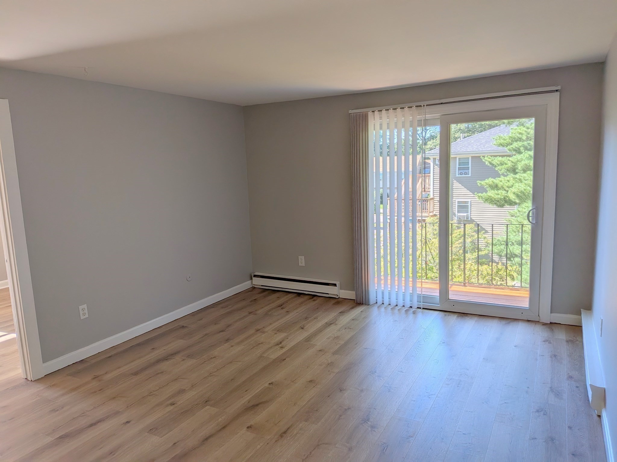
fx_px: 428
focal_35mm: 24
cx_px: 308
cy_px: 231
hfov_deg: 71.6
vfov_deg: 56.8
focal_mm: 4.53
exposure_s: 1/1088
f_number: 1.7
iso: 26
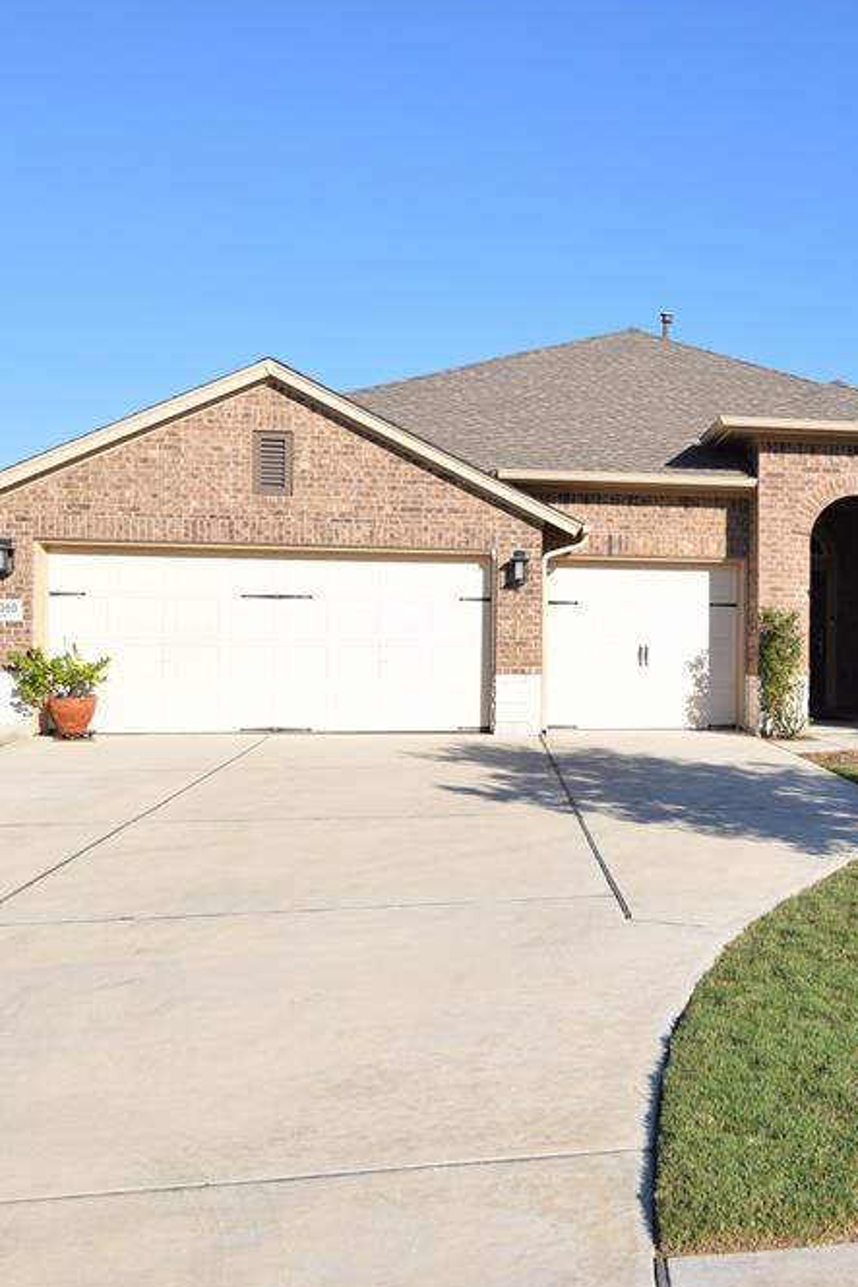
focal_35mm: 37
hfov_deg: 33.6
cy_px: 642
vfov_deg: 51.9
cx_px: 806
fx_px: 1322
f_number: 10
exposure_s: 1/400
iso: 200
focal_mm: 16
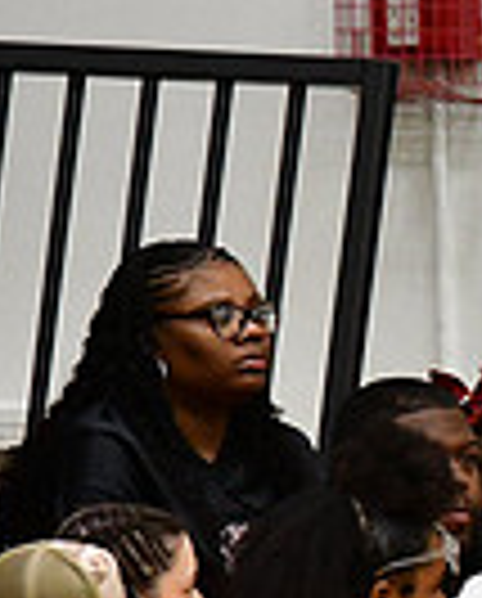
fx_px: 21769
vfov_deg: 1.6
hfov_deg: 1.3
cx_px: 1297
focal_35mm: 1225
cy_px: 717
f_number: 3.5
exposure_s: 1/500
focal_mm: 200
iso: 4000
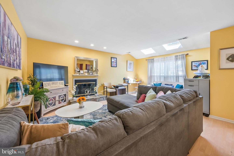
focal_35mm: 14
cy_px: 78
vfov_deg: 81.2
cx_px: 117
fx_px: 91
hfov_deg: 104.3
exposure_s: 1/15
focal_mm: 14
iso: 400
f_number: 11
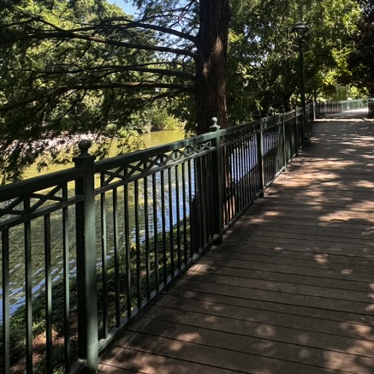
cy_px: 82
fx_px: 354
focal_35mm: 29
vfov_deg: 52.5
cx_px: 277
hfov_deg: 53.3
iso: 40
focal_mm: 2.22
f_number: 2.2
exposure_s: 1/140
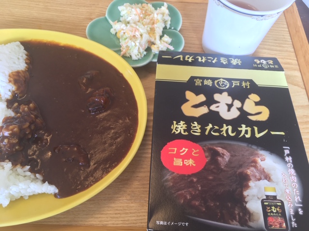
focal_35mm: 29
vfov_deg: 48.2
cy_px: 116
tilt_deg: -60.7
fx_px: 259
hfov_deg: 61.7
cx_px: 154
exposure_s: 1/60
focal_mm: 4.15
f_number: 2.2
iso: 25
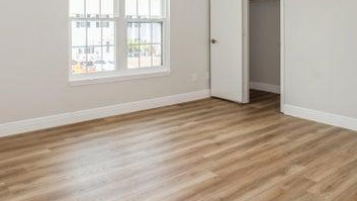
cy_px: 28
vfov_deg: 35.0
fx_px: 303
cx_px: 154
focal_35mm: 32
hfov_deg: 60.8
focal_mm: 15
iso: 200
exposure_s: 1/20
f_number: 8
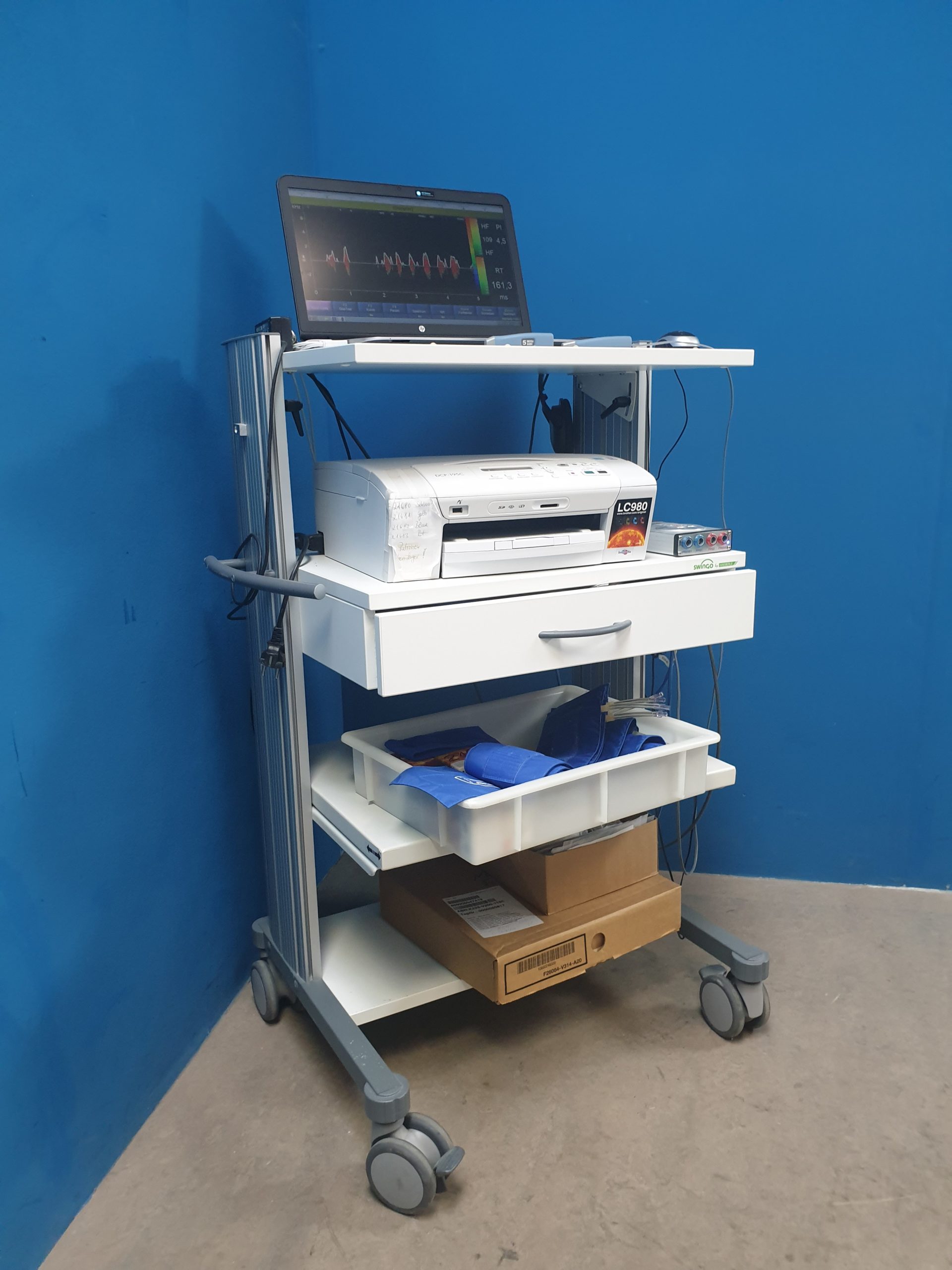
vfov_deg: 67.3
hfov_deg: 53.1
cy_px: 635
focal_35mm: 26
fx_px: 953
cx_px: 476
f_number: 2.4
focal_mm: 4.3
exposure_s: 1/50
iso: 250
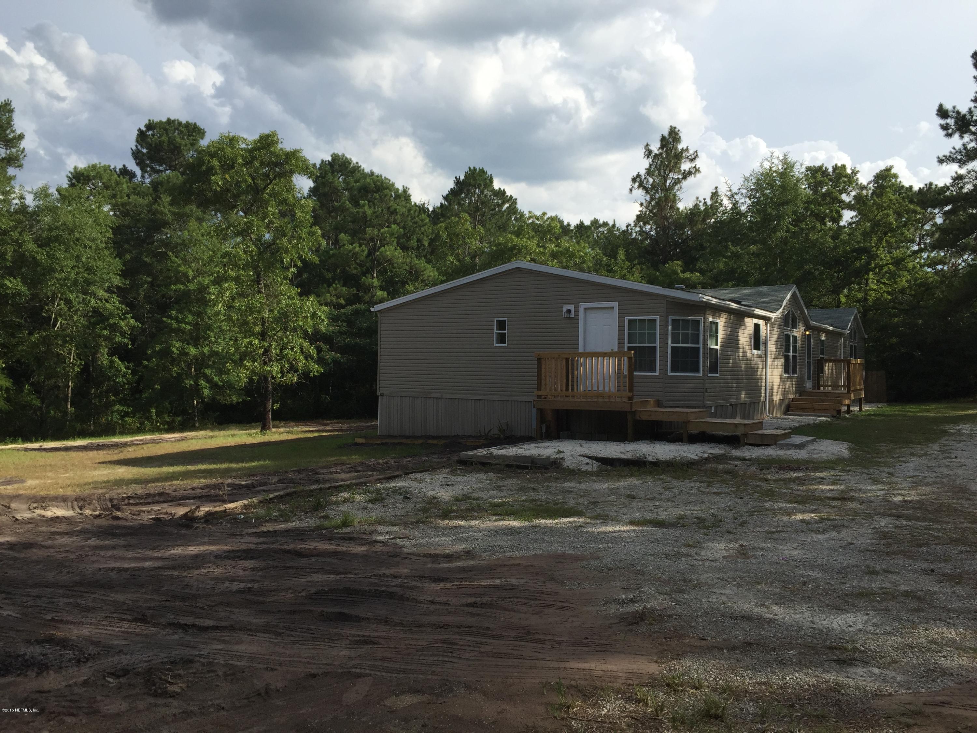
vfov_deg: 48.2
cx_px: 488
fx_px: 818
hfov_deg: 61.7
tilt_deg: +0.4
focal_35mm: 29
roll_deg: -0.8
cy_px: 366
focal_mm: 4.15
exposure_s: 1/1799
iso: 32
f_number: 2.2
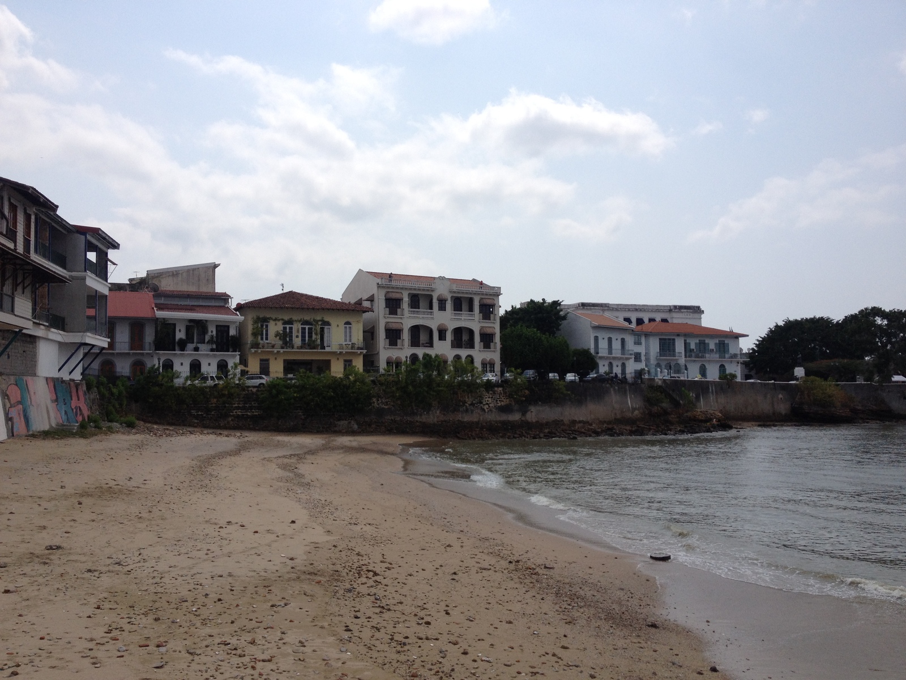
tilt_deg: +0.1
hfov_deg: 52.6
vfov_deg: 40.7
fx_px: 916
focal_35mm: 35
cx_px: 453
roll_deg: +0.4
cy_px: 340
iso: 50
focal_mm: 4.28
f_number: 2.4
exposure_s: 1/3460
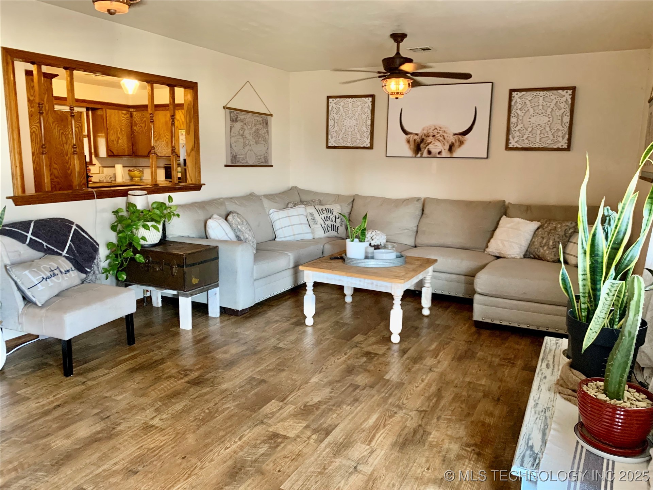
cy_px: 245
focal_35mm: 26
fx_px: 490
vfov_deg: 53.1
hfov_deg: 67.3
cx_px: 326
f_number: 1.8
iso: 400
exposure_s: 1/40
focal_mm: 4.25
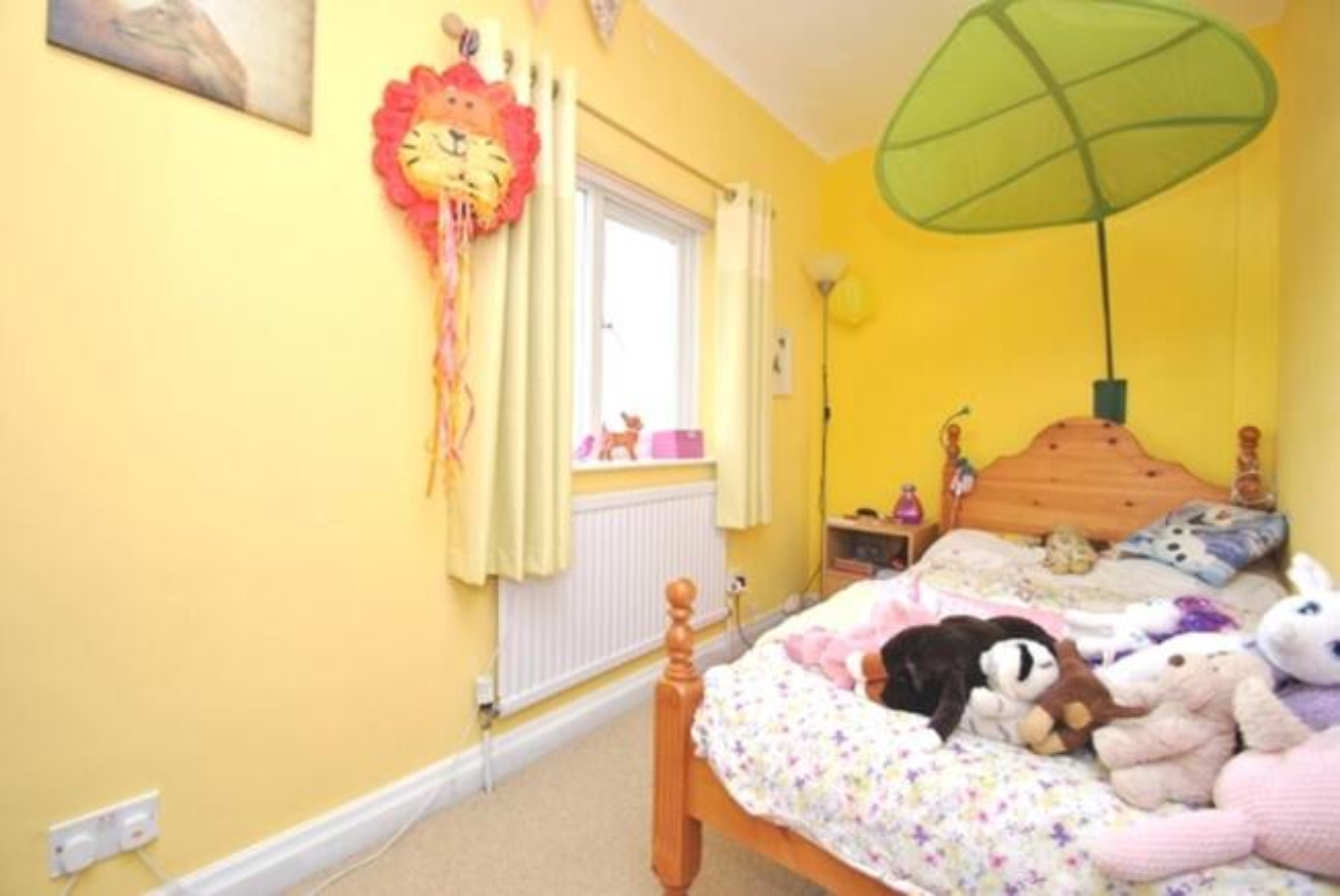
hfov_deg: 100.3
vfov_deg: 77.5
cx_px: 670
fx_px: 559
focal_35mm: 15
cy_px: 448
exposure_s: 1/60
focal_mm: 10
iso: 200
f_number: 4
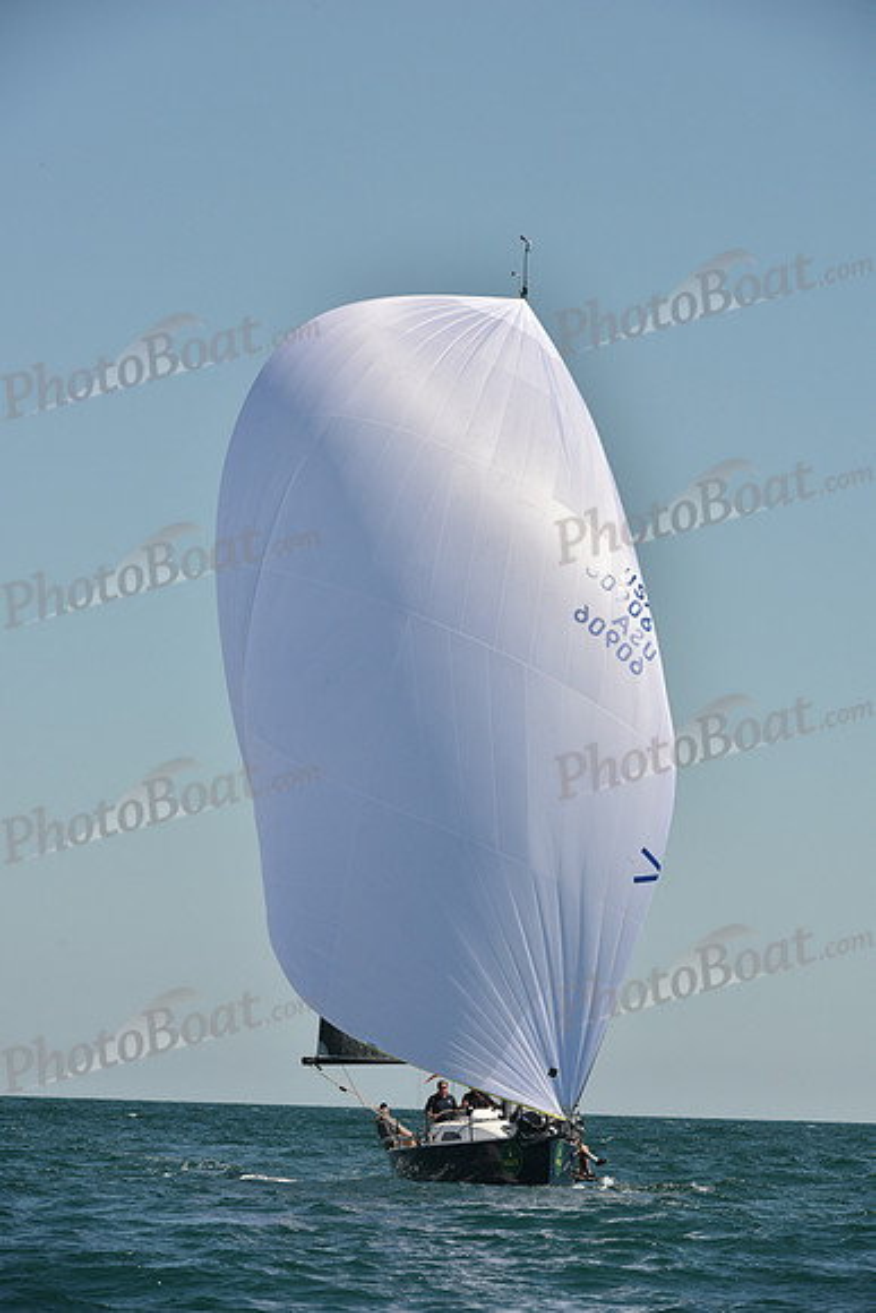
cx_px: 438
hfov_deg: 6.9
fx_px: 7295
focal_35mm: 200
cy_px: 656
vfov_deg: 10.3
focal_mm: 200
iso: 250
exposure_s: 1/1000
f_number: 8
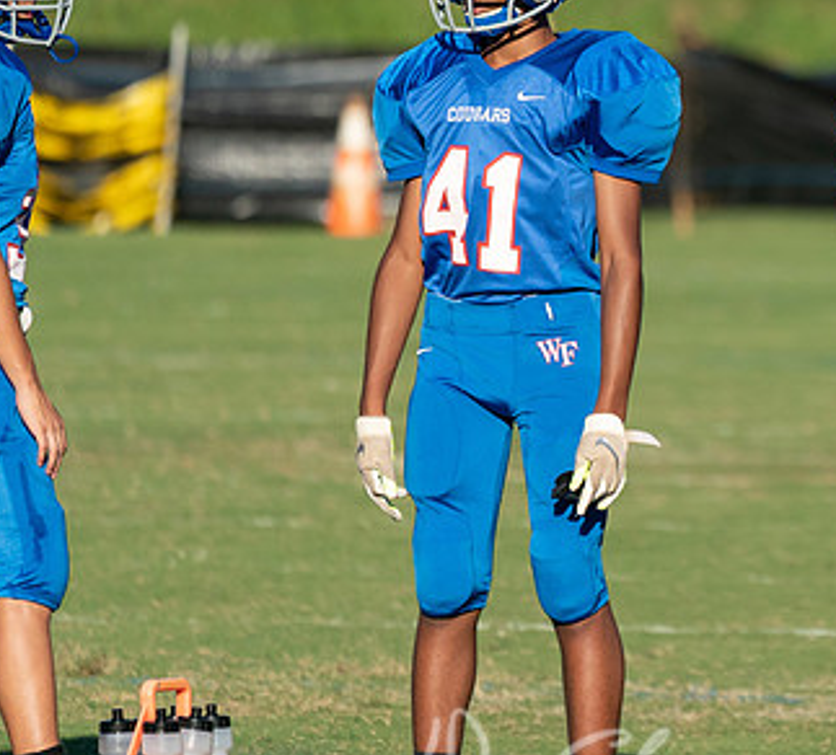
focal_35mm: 1004
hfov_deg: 1.8
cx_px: 1117
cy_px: 125
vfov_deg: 1.7
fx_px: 26149
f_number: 5.6
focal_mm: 400
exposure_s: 1/3200
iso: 800
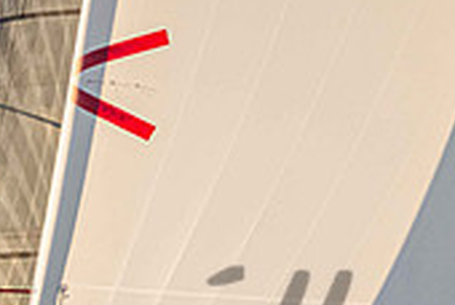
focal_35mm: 1724
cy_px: 575
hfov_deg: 1.2
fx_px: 21827
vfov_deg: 0.8
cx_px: -106
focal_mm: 370
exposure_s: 1/1250
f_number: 8
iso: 640
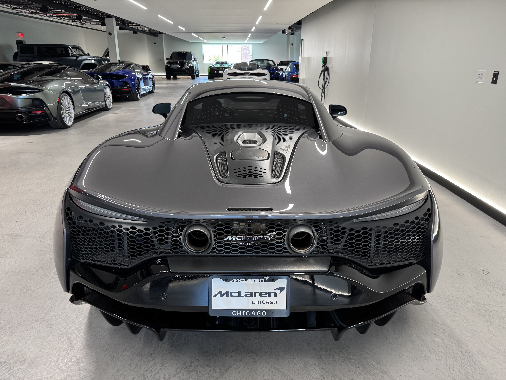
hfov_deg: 71.6
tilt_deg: -19.9
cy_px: 190
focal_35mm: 24
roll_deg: -0.6
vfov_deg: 56.8
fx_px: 351
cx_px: 253
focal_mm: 6.76
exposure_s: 1/60
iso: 160
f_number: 1.78
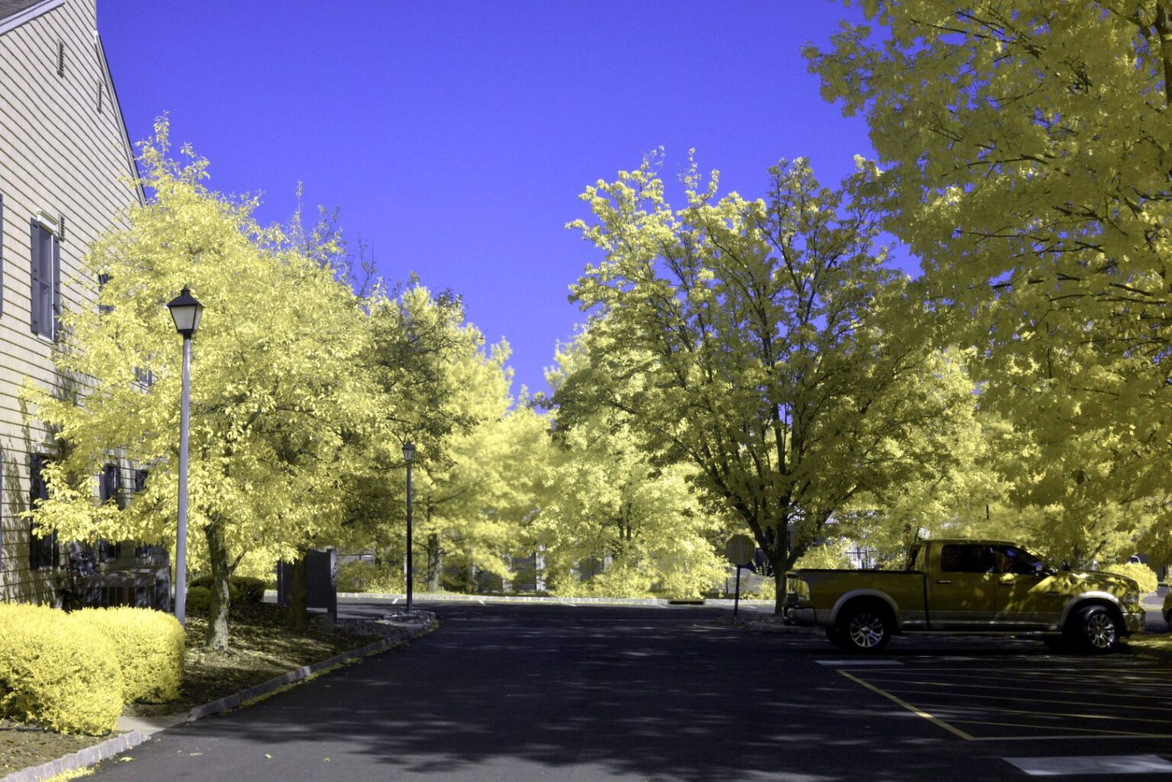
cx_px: 586
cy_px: 391
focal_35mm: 50
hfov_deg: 39.6
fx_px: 1628
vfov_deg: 27.0
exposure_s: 1/4000
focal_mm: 50
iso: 6400
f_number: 14
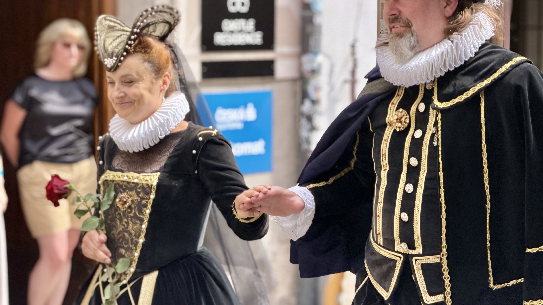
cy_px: 109
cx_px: 271
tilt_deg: -3.9
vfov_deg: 11.1
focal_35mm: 109
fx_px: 1569
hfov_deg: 19.6
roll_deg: -1.1
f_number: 2.8
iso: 50
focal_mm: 16.89
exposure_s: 1/312
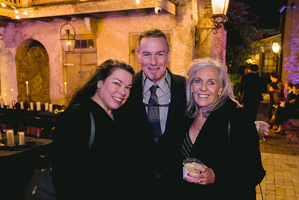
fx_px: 266
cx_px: 162
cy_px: 106
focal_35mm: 32
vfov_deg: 41.2
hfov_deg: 58.6
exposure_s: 1/40
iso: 3200
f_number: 2.8
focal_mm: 28
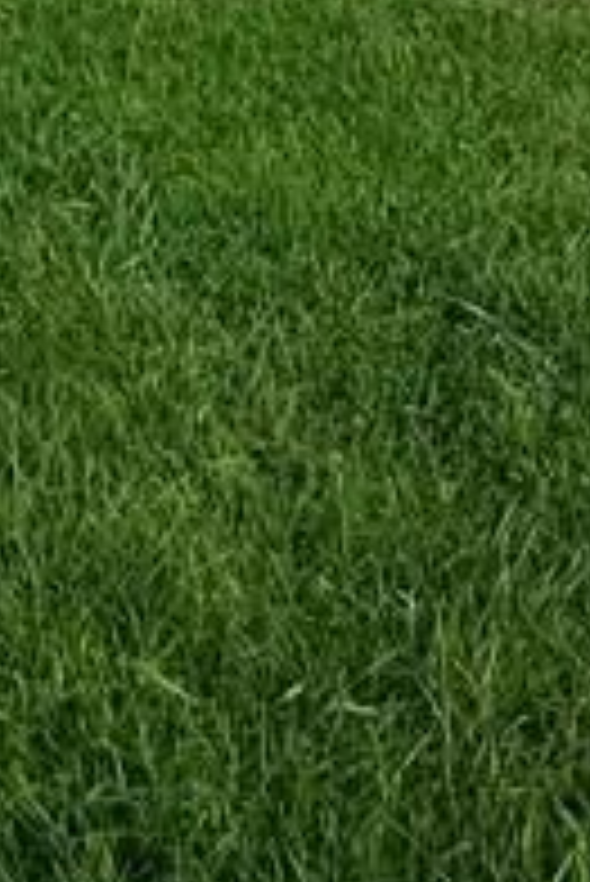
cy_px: -711
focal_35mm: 76
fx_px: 1865
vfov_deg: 19.6
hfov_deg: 17.0
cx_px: -162
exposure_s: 1/447
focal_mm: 2.22
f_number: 2.2
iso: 40
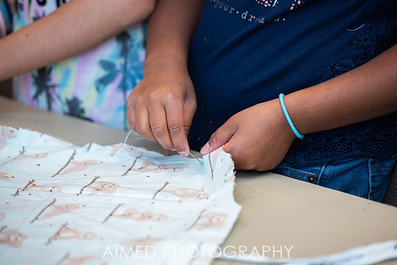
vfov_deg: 6.9
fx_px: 2206
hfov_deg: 10.3
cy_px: 132
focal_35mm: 200
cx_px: 198
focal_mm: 200
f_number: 4
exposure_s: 1/250
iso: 640
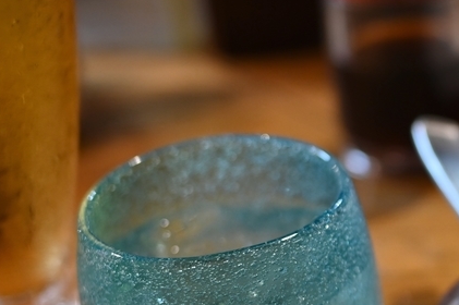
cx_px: 496
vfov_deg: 12.0
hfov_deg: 17.4
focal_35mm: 114
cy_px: 205
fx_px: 1452
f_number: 2.5
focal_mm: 40
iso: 1100
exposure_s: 1/40
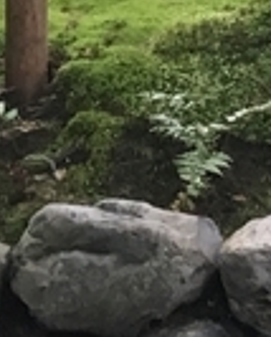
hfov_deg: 5.8
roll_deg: +3.3
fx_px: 2548
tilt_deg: +2.2
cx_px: 696
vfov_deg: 7.0
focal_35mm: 255
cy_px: -588
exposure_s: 1/30
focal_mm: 4.15
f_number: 2.2
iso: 64
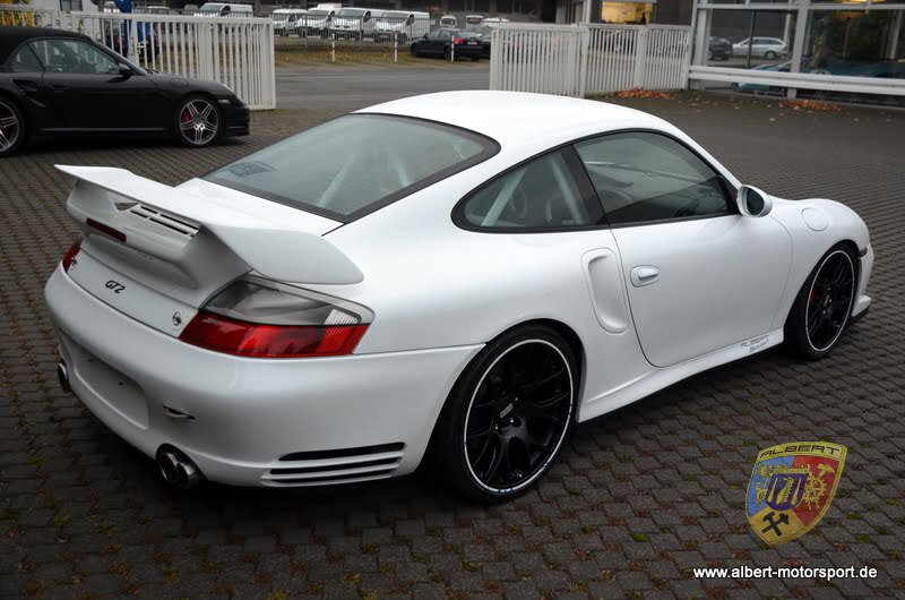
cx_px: 452
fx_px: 941
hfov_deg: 51.4
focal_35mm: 38
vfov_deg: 35.3
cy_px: 300
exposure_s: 1/60
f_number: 4
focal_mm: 25
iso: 450
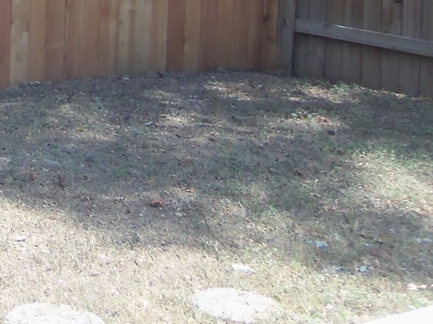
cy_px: -113
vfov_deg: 14.2
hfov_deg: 17.9
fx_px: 1238
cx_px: -200
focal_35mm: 99
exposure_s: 1/160
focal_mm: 5.1
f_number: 3.9
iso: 64
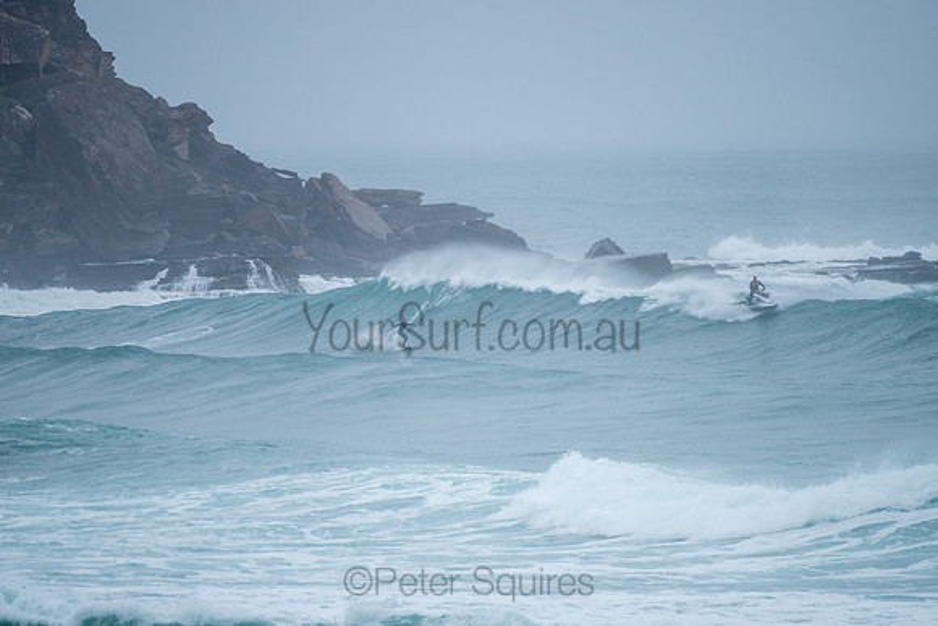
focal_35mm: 613
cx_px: 450
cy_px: 290
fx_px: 15981
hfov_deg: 3.4
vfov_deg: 2.2
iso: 360
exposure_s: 1/1250
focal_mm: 500
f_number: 5.6
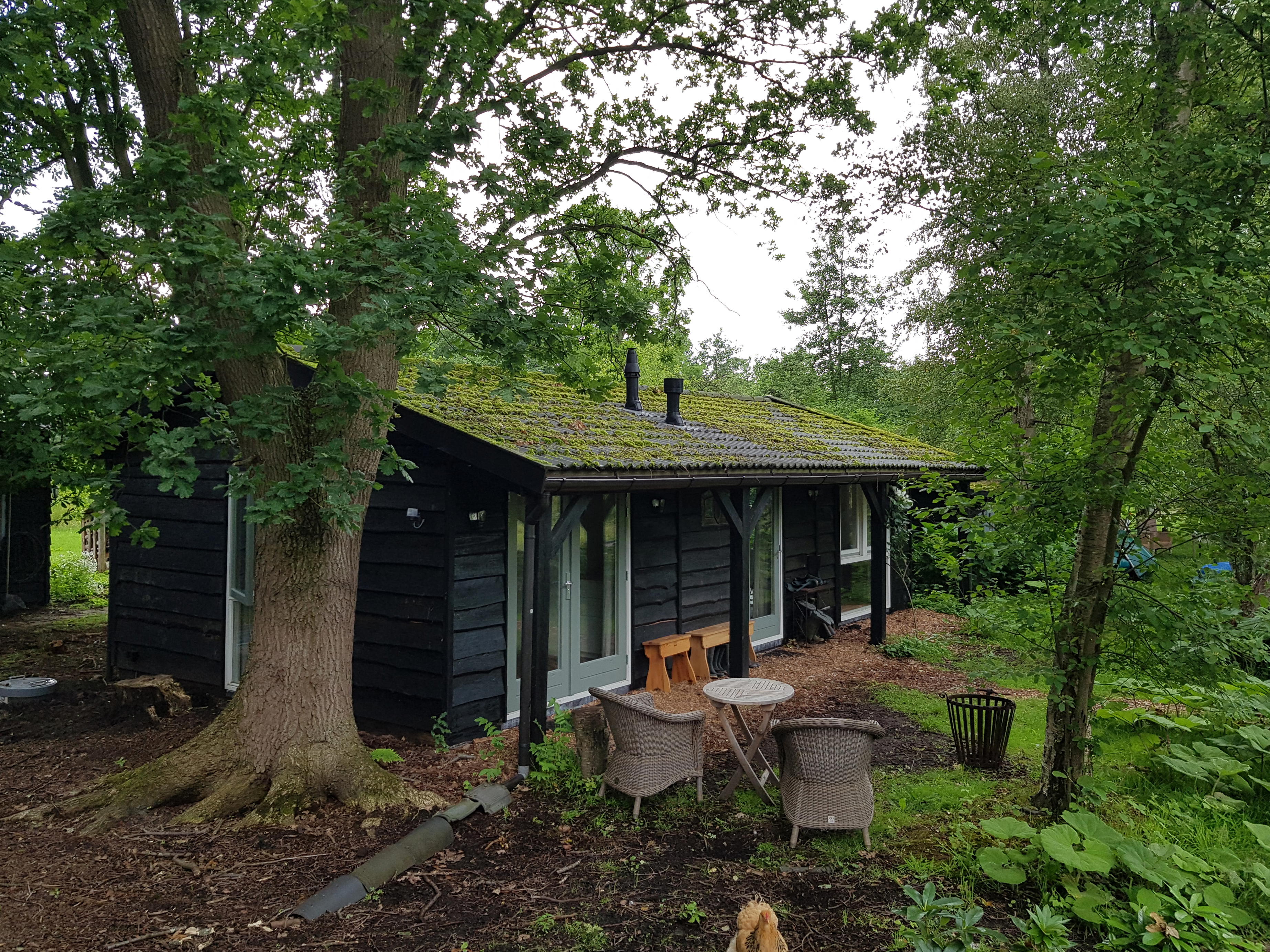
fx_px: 991
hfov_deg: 65.3
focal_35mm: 27
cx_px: 643
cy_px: 475
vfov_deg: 51.3
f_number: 1.7
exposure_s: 1/449
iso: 40
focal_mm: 4.2
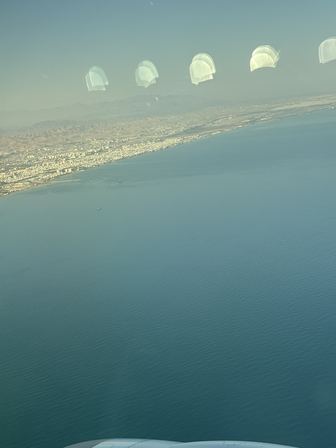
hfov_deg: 28.0
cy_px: 224
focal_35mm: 52
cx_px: 168
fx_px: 673
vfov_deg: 36.8
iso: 32
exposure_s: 1/1484
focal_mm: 5.96
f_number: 1.6
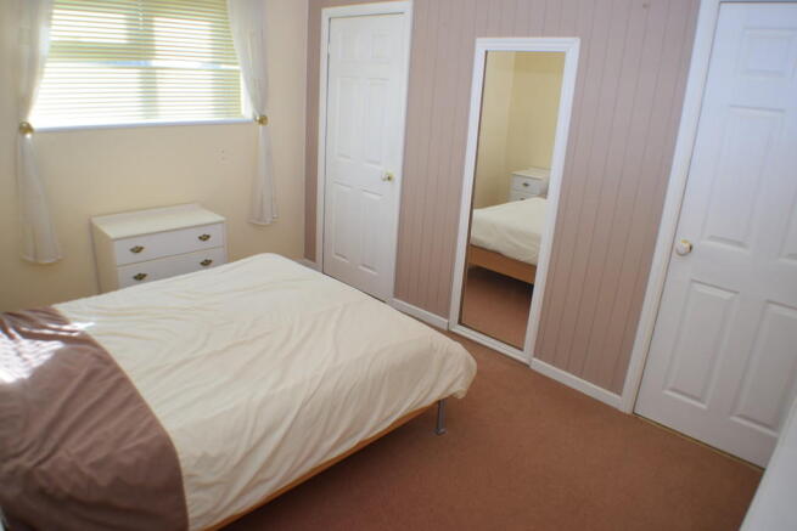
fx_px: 664
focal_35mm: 30
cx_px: 398
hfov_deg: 61.9
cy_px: 266
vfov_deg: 43.6
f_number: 5
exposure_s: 1/100
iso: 400
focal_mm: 20
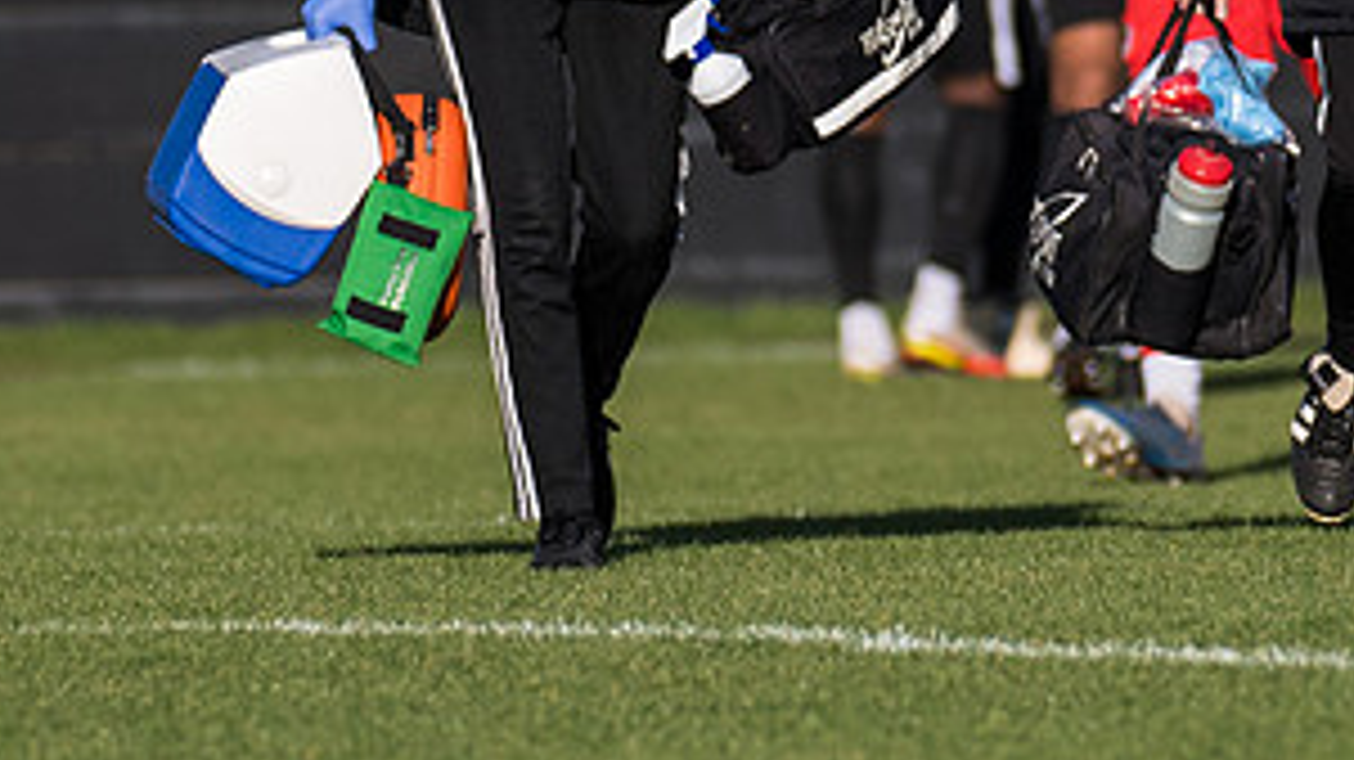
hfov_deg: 2.1
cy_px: -143
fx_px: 36138
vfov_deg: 1.2
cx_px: 1045
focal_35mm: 1007
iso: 400
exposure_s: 1/4000
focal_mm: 250
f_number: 4
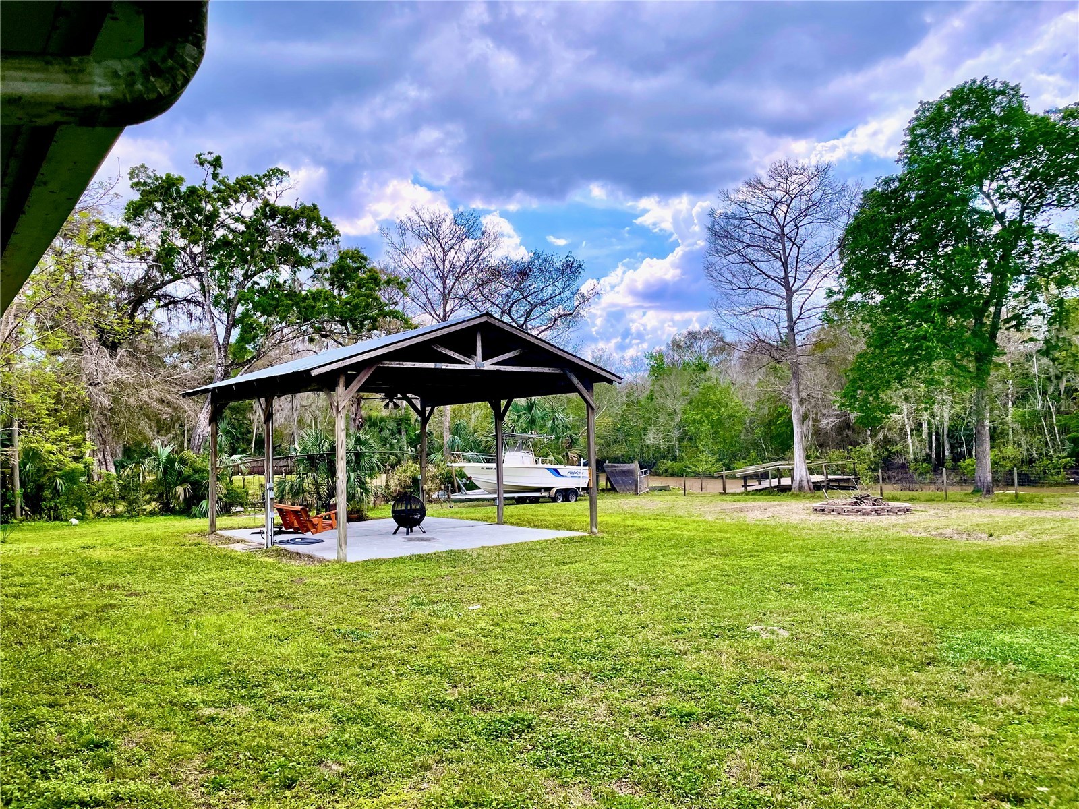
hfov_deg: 67.3
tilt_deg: +2.6
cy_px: 404
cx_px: 540
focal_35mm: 26
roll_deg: +1.8
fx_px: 810
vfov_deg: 53.1
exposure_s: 1/1949
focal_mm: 4.2
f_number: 1.6
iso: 32
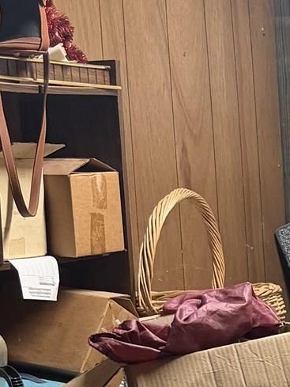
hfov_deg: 11.5
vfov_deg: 17.2
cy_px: 343
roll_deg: +1.1
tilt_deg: -7.7
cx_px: 619
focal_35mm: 113
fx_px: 1262
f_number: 1.78
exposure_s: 1/60
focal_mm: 6.76
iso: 200
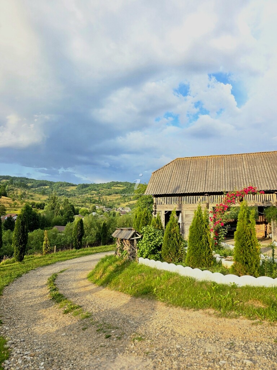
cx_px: 138
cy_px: 185
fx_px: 245
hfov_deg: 58.9
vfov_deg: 73.9
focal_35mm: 23
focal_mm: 6.3
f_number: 1.7
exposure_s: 1/164
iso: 12
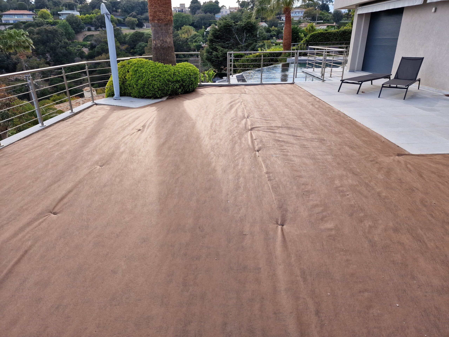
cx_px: 224
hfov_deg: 73.9
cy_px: 168
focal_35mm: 23
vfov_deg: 58.9
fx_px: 298
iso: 50
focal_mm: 6.4
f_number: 1.8
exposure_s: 1/429
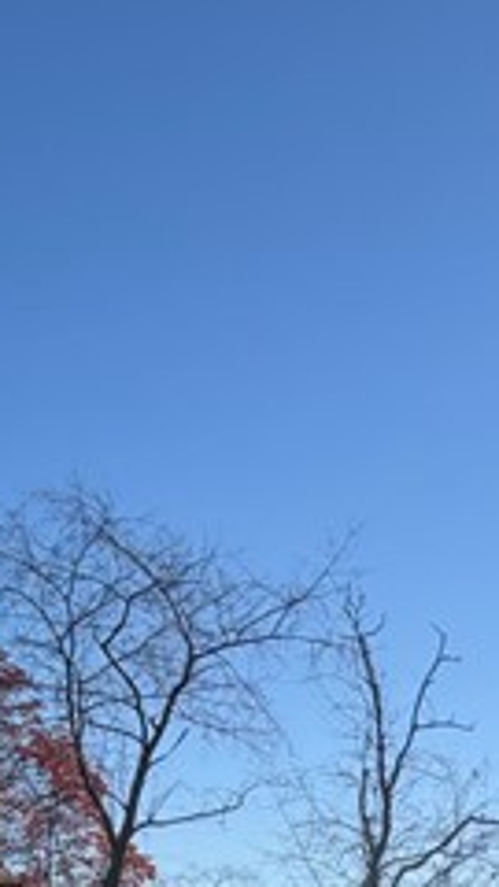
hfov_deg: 17.3
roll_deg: +0.1
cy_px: 1257
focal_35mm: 65
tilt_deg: -7.8
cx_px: 662
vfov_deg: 25.8
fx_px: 1529
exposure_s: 1/1001
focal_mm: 2.22
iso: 20
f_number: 2.2
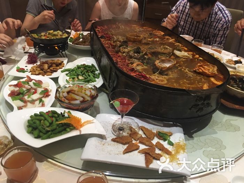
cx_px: 122
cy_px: 92
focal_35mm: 29
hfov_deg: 61.7
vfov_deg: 48.2
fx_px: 204
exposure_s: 1/17
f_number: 2.2
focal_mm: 4.15
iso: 100
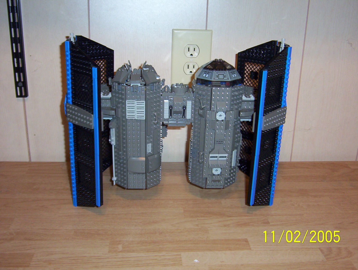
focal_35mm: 36
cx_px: 179
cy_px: 135
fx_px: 373
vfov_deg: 39.8
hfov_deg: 51.2
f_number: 2.76
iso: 140
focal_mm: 5.54
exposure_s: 1/30
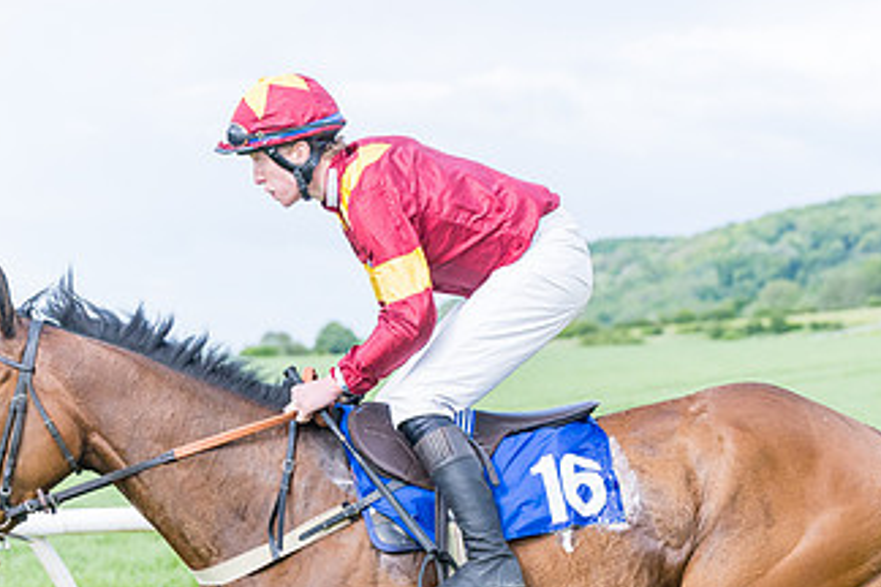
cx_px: 463
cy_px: 590
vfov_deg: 7.0
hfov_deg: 10.5
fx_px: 4796
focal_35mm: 196
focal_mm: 78
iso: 400
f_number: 4
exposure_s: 1/2500
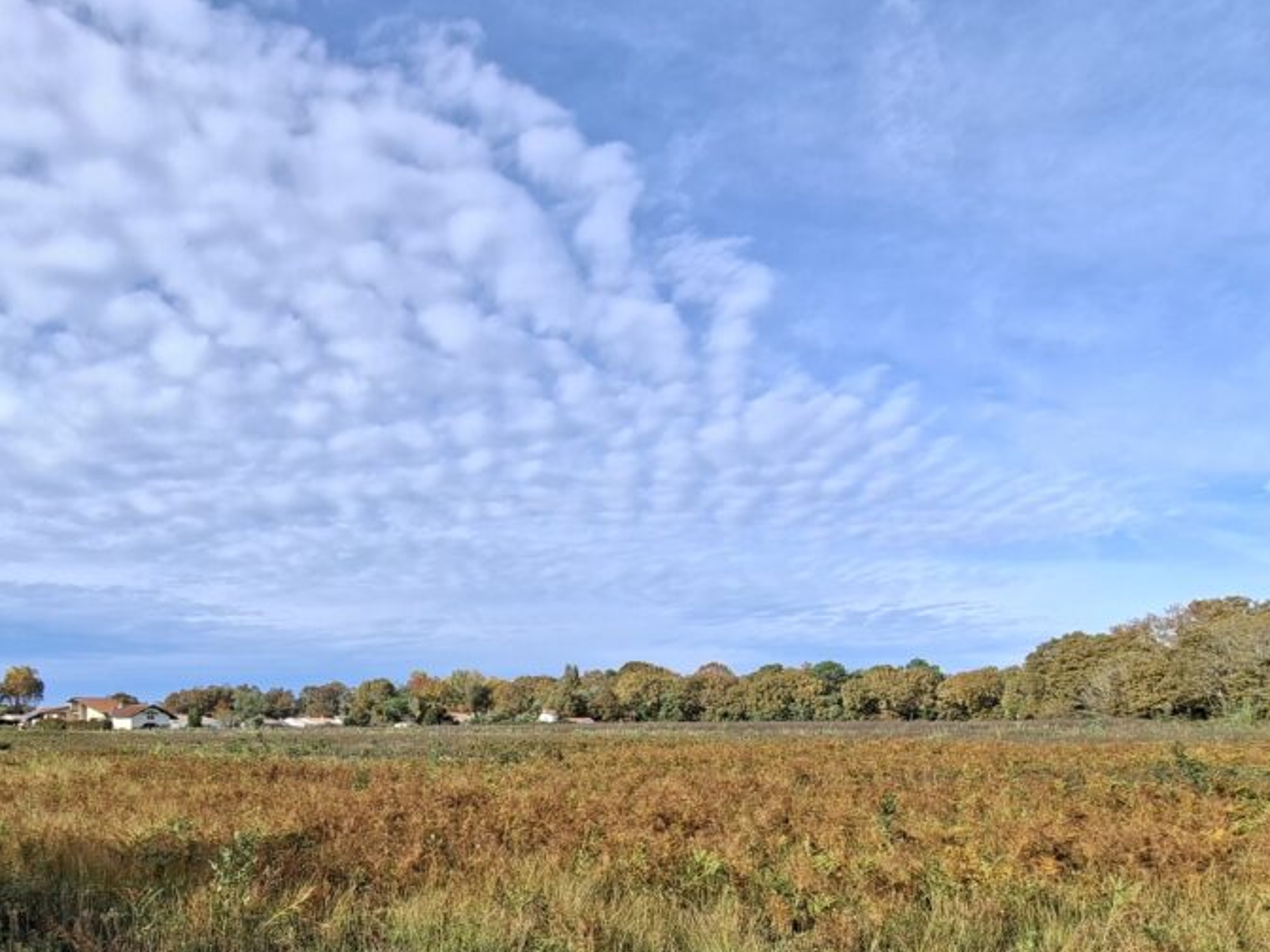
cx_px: 474
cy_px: 723
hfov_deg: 70.4
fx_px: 881
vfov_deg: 54.0
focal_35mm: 24
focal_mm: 1.74
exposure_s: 1/837
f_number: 2.2
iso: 40
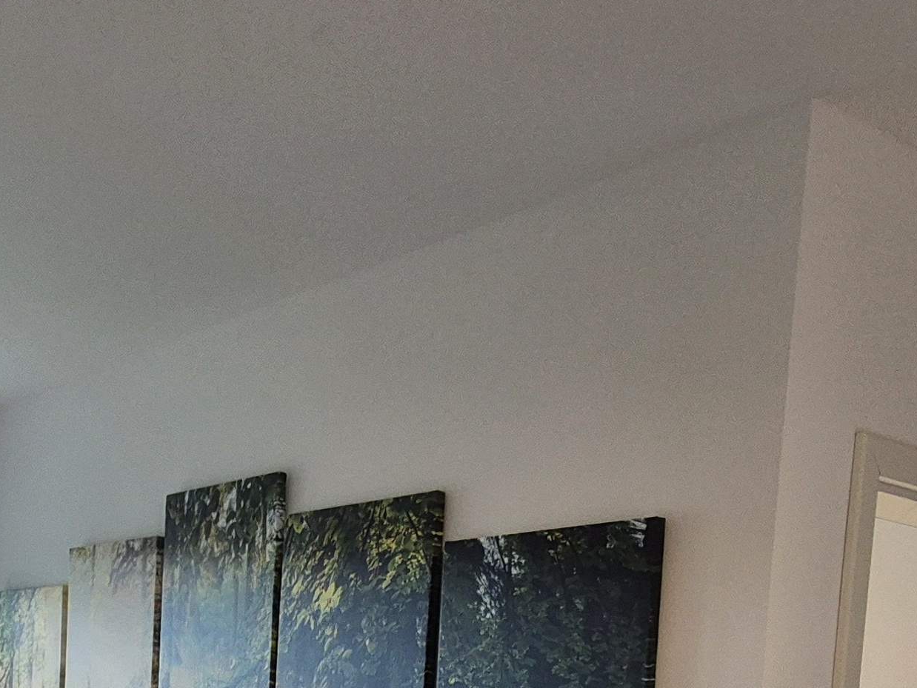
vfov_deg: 30.2
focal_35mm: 42
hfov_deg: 41.5
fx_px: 1113
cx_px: 102
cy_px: 786
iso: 125
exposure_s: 1/50
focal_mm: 2.2
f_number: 2.2
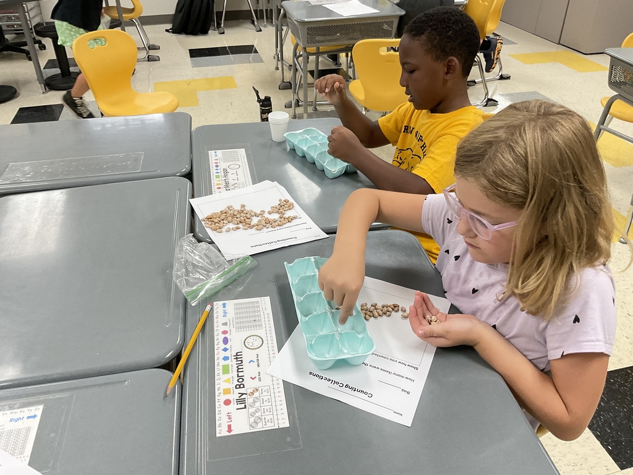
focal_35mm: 29
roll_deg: +0.2
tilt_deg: -33.8
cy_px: 238
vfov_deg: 48.2
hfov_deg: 61.7
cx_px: 316
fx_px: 530
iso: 64
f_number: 1.8
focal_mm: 3
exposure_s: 1/60
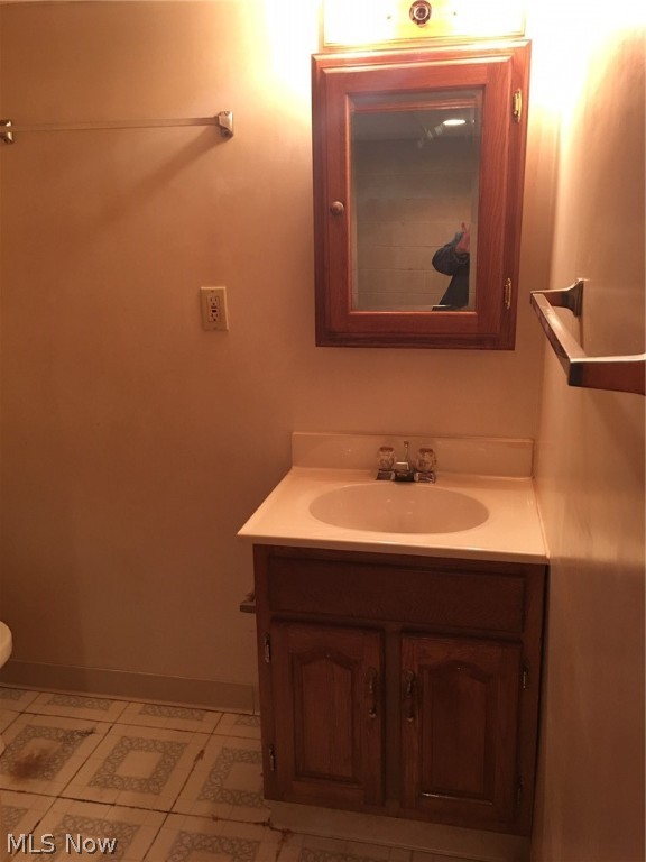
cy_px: 431
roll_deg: +1.0
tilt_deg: -13.1
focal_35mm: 29
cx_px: 323
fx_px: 722
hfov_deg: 48.2
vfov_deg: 61.7
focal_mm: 4.15
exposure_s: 1/15
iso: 64
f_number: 2.2
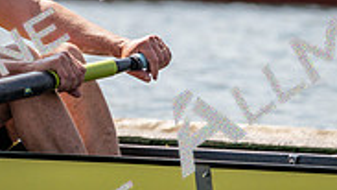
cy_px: 3
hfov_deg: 2.2
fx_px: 8660
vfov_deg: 1.3
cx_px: 15
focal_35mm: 969
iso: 250
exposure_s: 1/1600
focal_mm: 291
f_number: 5.6
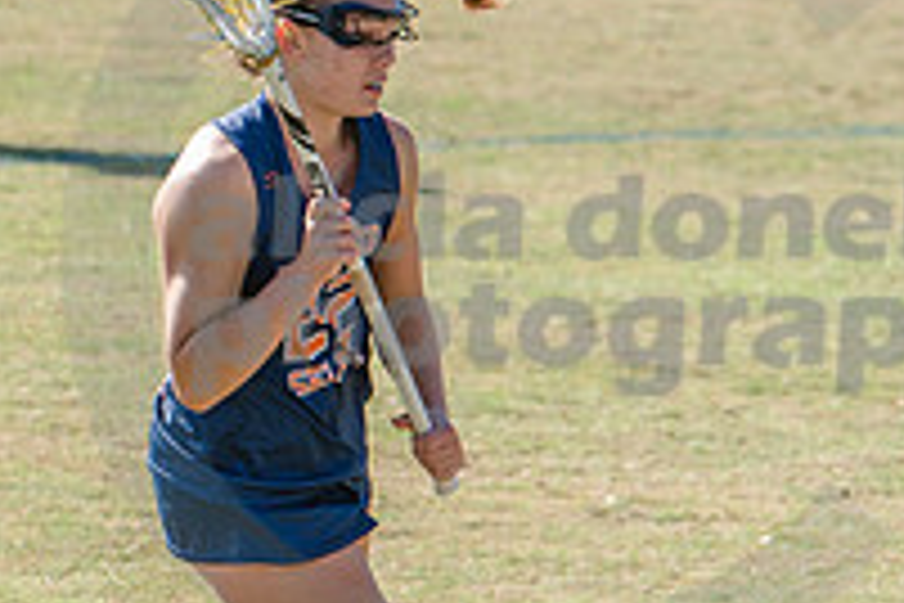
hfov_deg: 2.8
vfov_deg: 1.9
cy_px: 18
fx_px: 18631
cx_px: 129
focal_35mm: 742
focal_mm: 200
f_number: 5
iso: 250
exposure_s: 1/1600
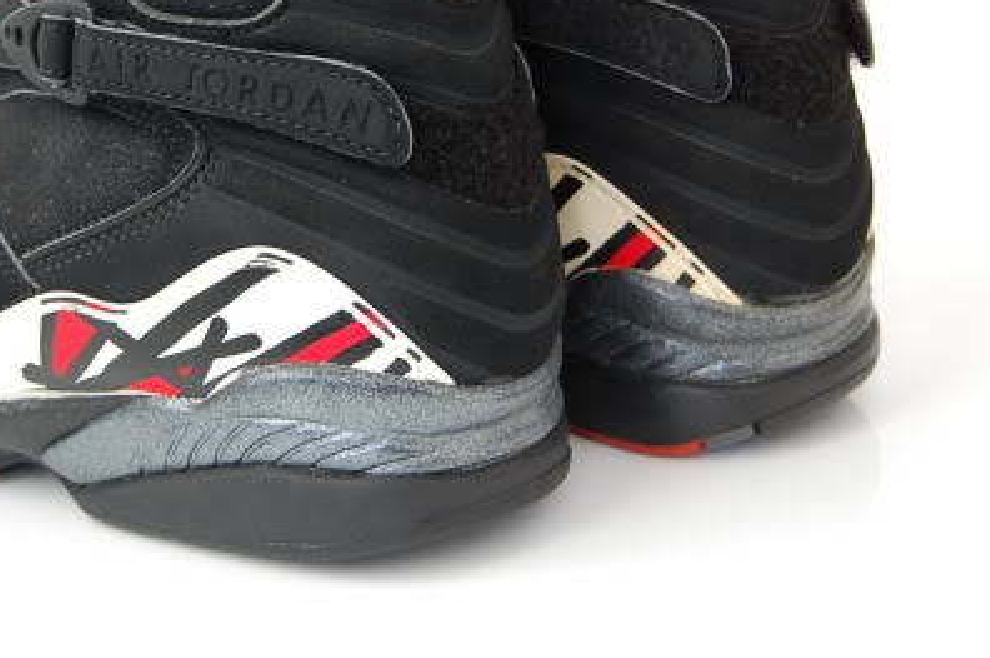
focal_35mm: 92
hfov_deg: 22.1
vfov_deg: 14.7
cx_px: 329
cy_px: 134
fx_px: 2527
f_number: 4.8
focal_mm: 38
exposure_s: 1/10
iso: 800
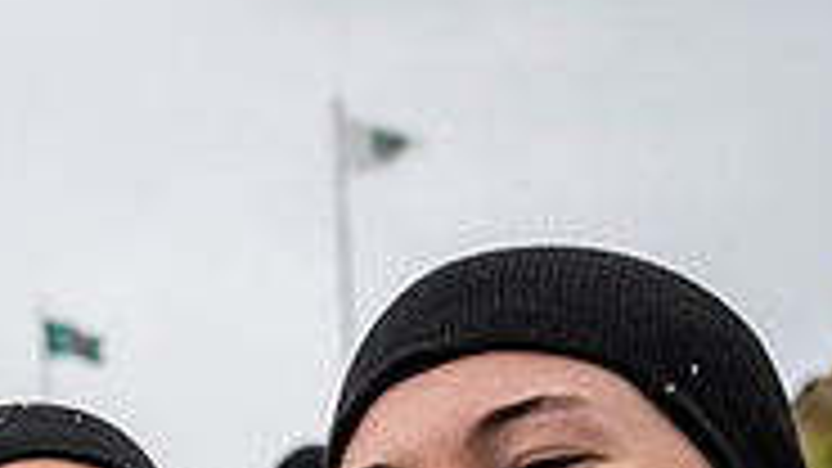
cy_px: 727
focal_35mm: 79
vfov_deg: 14.2
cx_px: -180
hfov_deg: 24.2
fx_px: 1743
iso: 160
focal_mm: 24
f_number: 2.8
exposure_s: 1/500
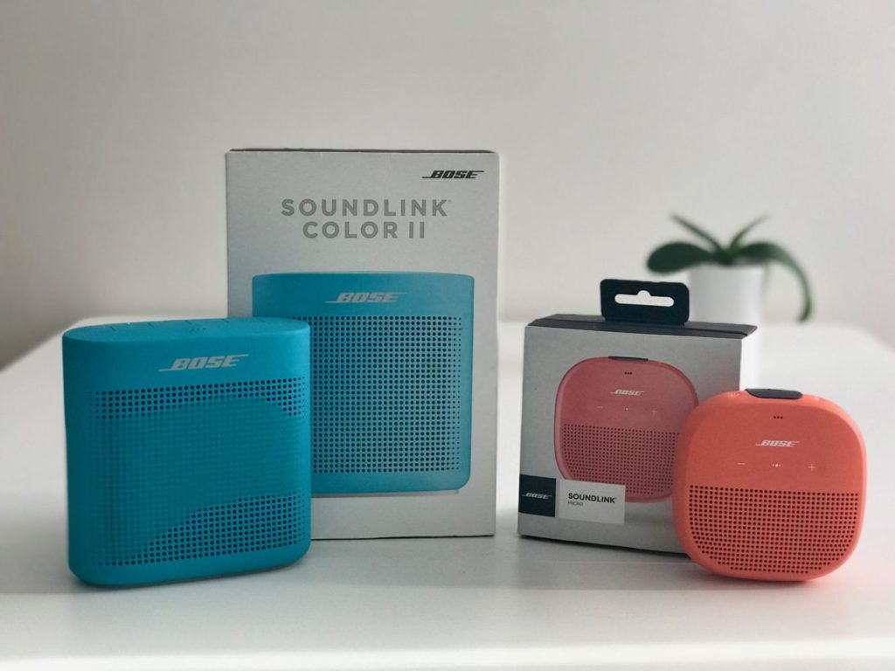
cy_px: 336
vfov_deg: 25.7
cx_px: 448
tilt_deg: -10.4
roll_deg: -1.8
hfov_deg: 33.8
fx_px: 1474
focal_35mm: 57
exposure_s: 1/50
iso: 80
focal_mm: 6.6
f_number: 2.8
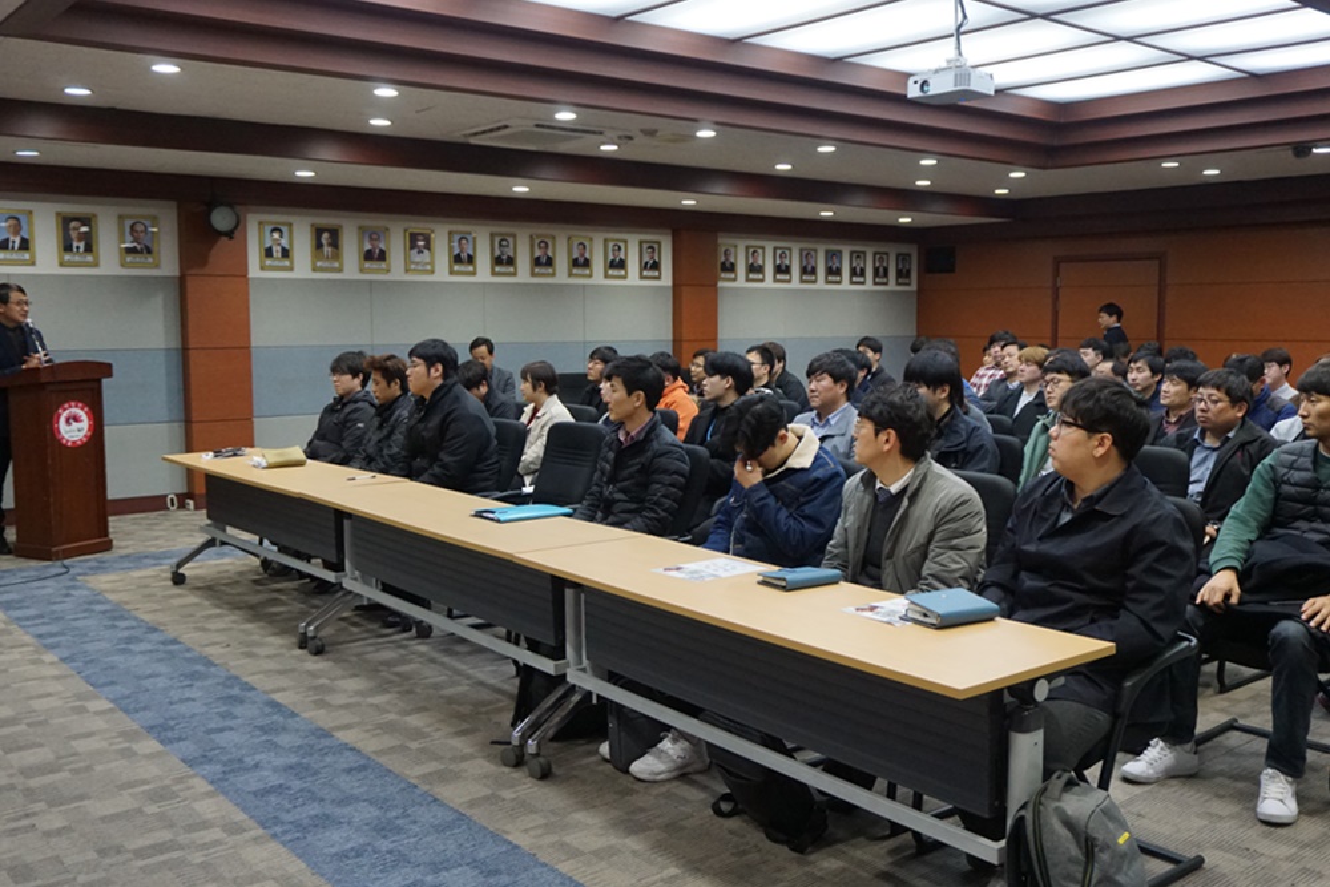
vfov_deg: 41.7
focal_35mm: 32
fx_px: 1164
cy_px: 444
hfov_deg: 59.5
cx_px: 665
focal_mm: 21
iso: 1250
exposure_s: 1/160
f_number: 4
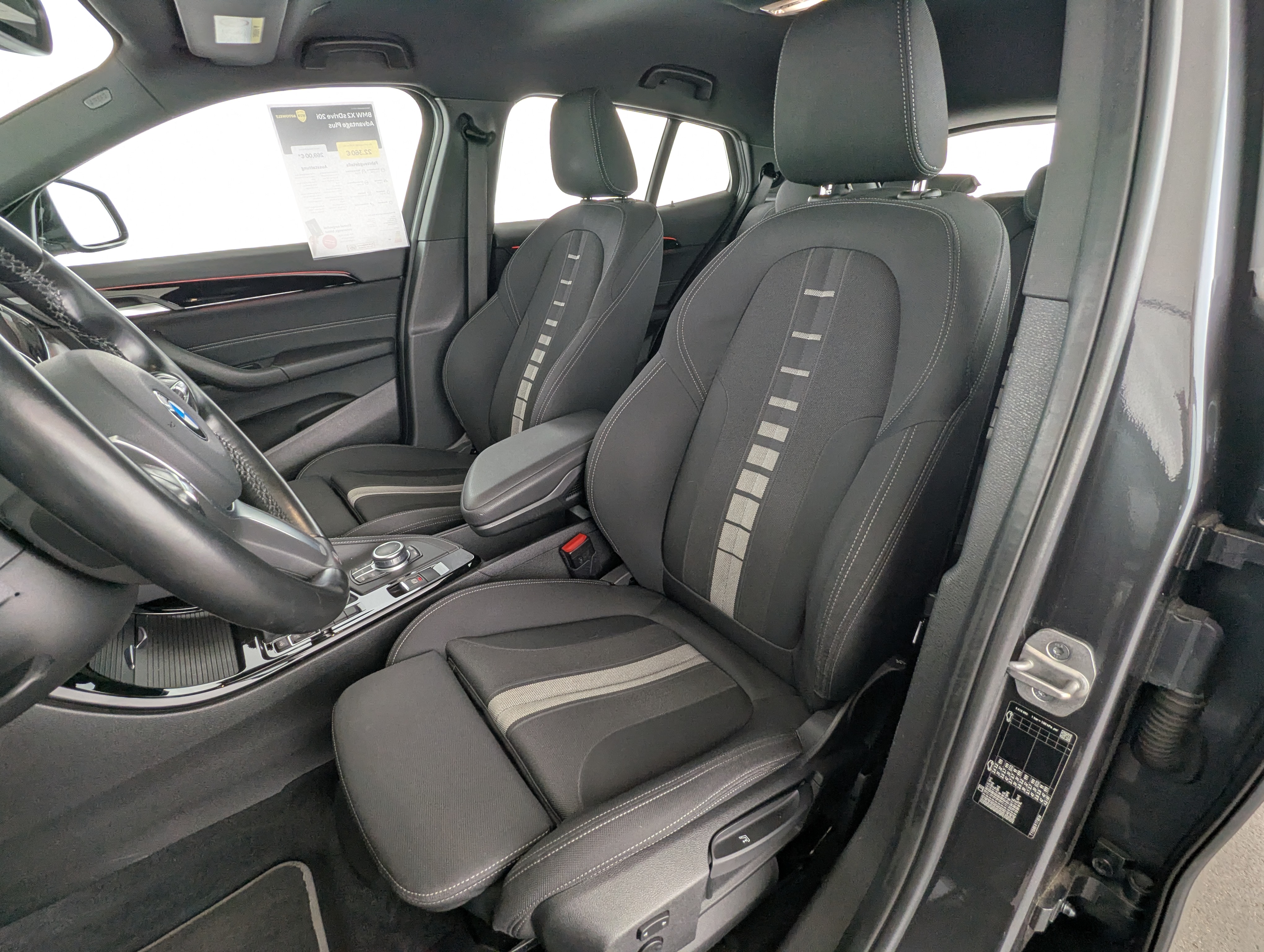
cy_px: 476
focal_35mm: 16
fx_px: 585
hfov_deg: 94.4
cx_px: 632
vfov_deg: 78.2
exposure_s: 1/45
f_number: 2.2
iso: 158
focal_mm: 2.35
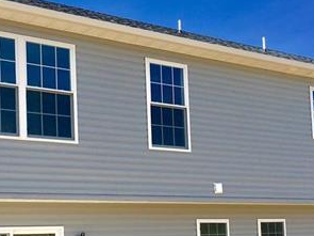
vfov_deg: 22.8
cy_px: 207
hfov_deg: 30.7
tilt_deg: +4.2
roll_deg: +2.8
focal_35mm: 63
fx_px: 571
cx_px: 150
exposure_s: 1/1326
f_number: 2.2
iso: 25
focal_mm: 4.15
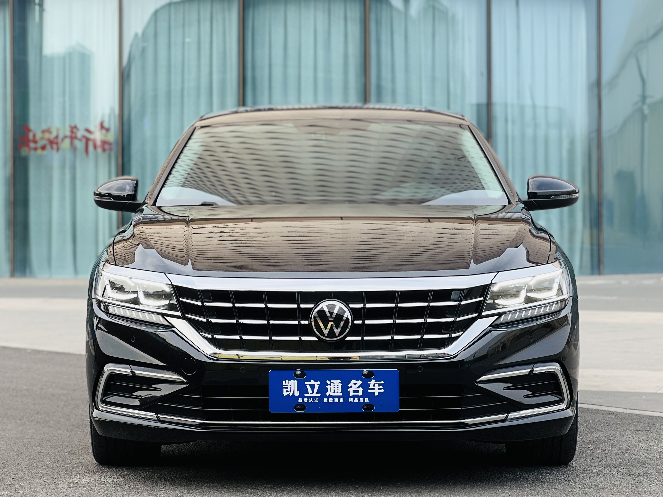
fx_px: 1475
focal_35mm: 77
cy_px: 248
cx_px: 332
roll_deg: +0.2
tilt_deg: -0.6
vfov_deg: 19.1
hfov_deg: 25.3
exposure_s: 1/122
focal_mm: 9
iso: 20
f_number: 2.8
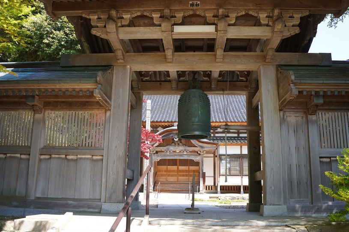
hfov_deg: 54.4
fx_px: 339
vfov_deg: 37.8
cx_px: 174
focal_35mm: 35
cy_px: 116
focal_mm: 35
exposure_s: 1/100
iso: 100
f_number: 4.5
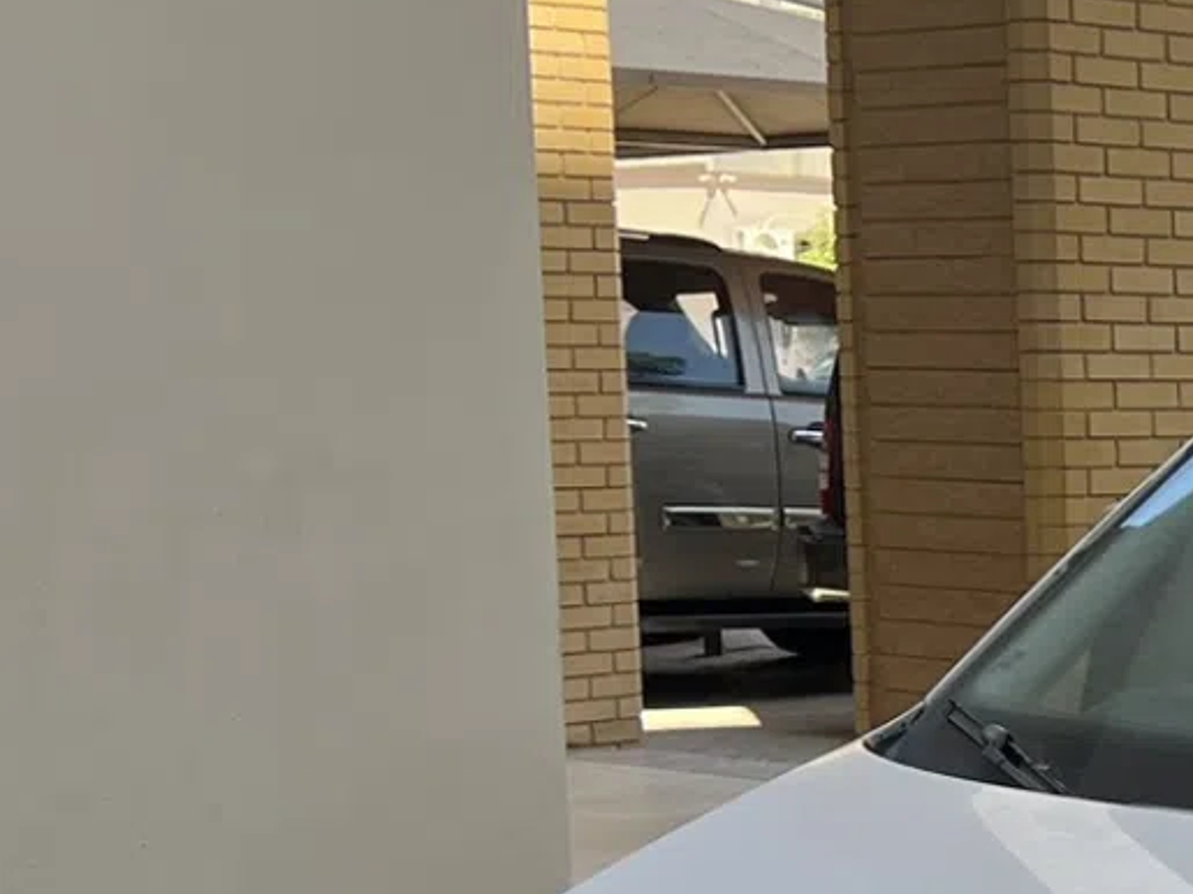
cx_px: 1816
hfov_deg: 17.4
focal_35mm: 101
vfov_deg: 14.4
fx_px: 3480
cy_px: 892
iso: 50
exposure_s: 1/840
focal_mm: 5.7
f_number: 1.5
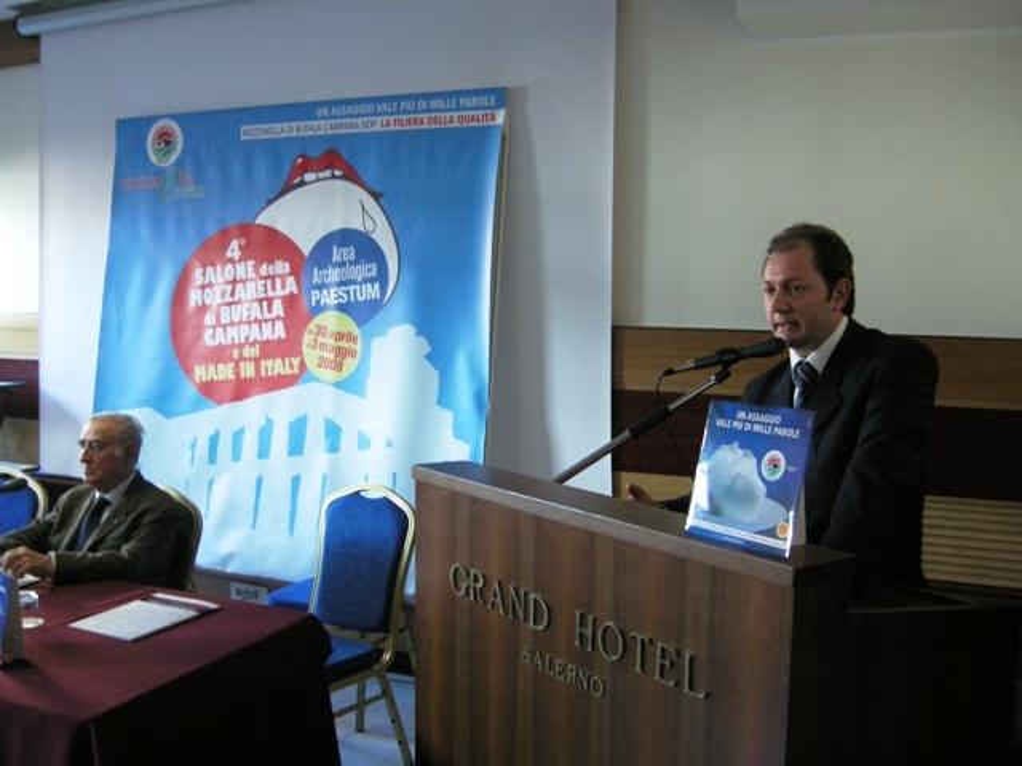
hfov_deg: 51.4
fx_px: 1063
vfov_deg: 39.7
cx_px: 511
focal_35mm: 36
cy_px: 383
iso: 400
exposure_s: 1/35.3
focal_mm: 7.5
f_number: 2.7
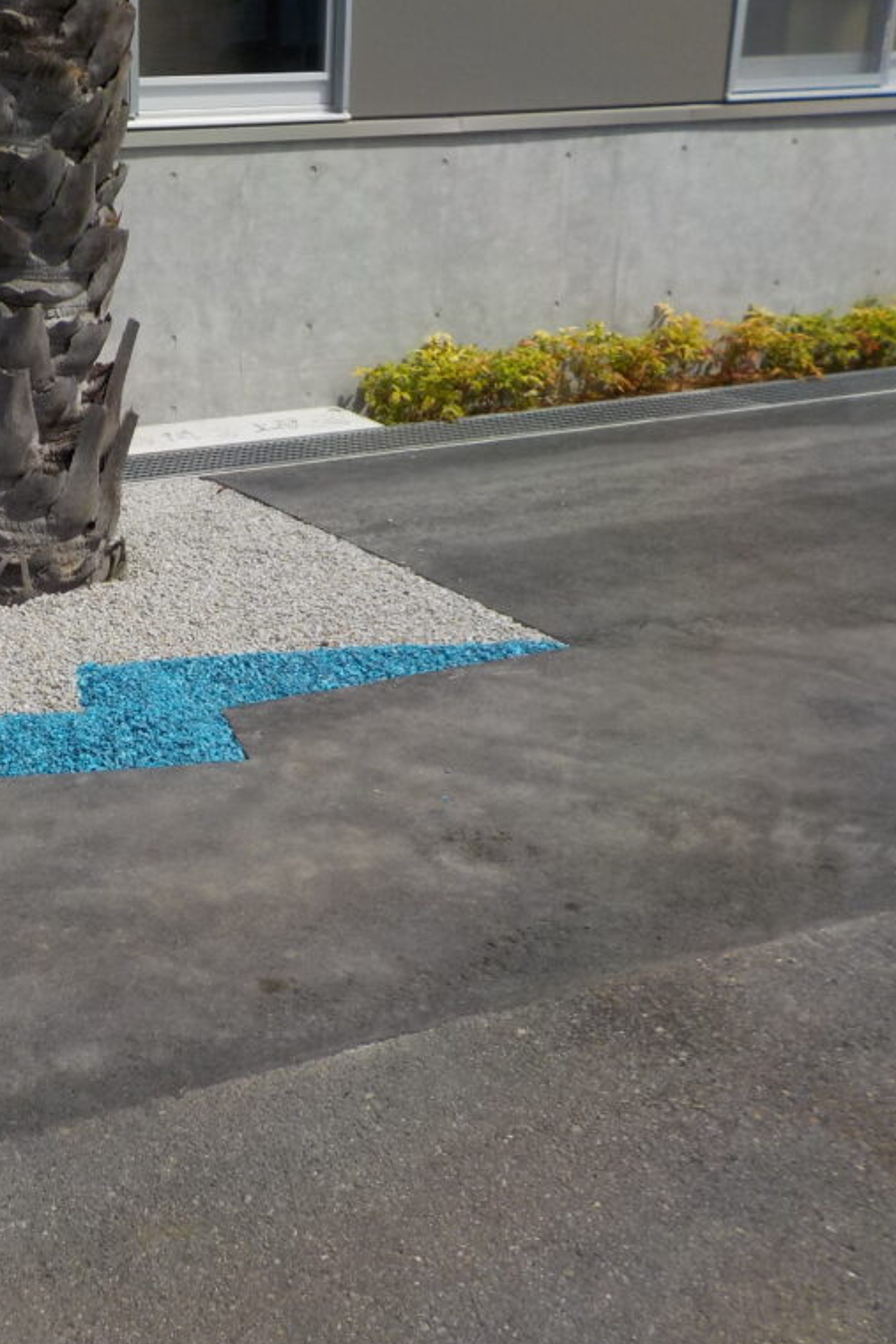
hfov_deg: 30.6
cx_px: 103
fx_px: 1569
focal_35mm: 42
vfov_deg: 46.4
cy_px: 675
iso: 125
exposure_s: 1/640
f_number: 6.6
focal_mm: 4.1
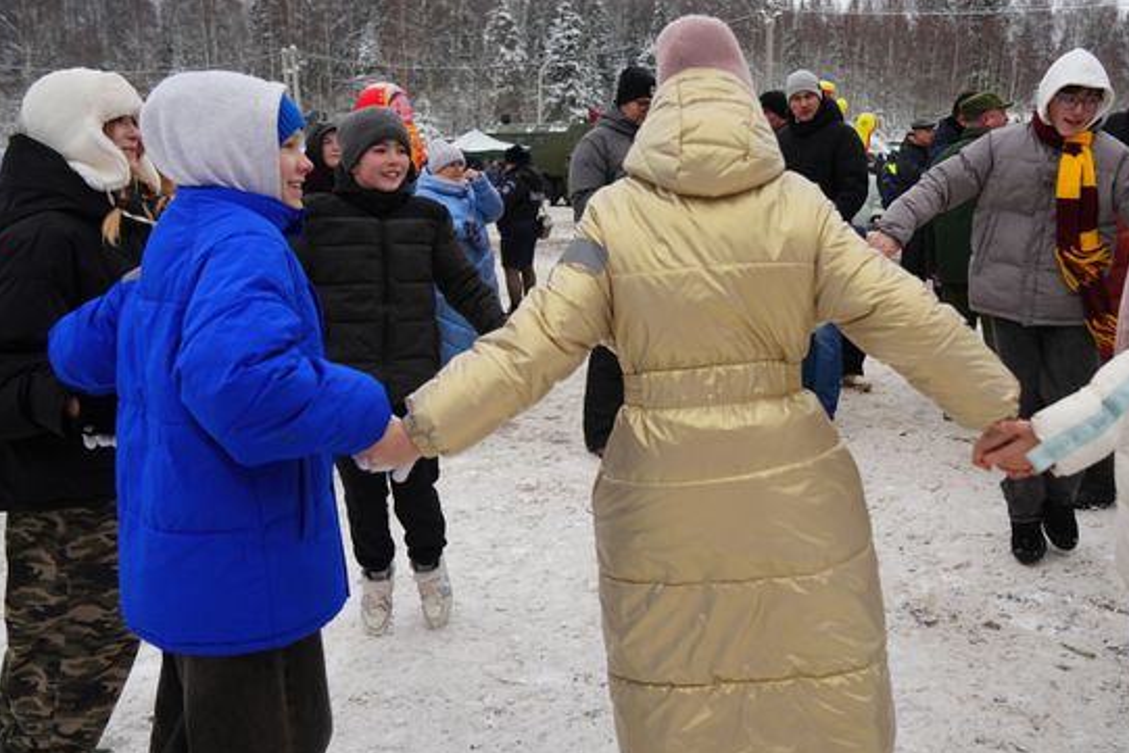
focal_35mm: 31
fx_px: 972
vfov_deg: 42.2
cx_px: 610
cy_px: 313
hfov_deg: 60.2
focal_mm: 24
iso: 640
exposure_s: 1/1600
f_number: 3.5
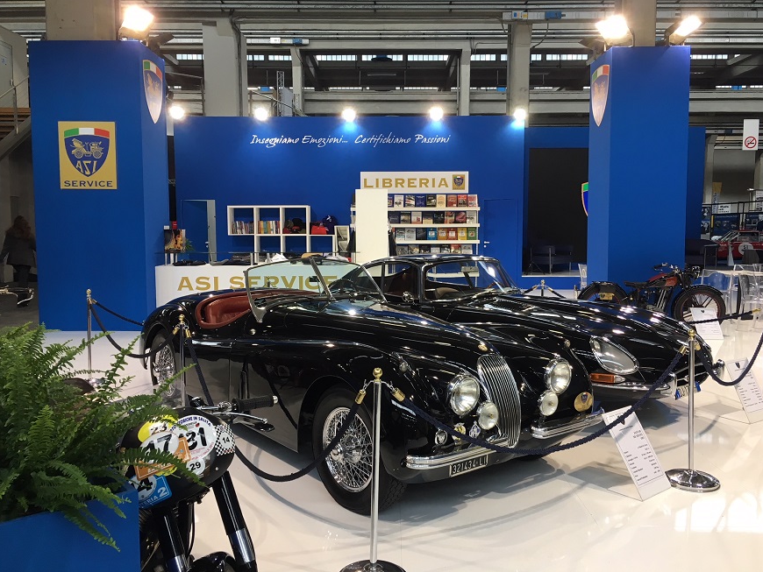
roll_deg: +0.1
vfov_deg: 46.8
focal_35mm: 30
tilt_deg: -3.9
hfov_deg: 59.9
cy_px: 280
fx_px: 661
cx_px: 389
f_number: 2.2
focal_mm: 4.15
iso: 32
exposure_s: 1/33
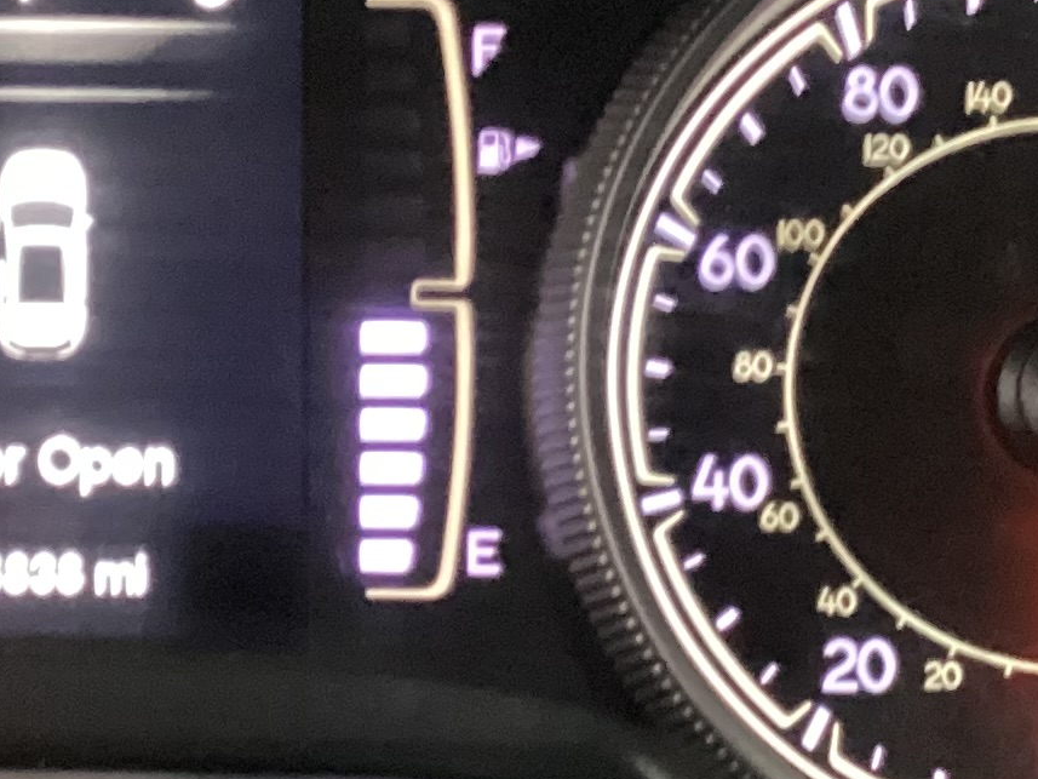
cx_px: 113
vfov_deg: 12.6
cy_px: 389
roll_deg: -1.0
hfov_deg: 16.5
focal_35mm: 118
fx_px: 3539
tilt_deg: -24.6
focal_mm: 3.3
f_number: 2.4
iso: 640
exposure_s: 1/20
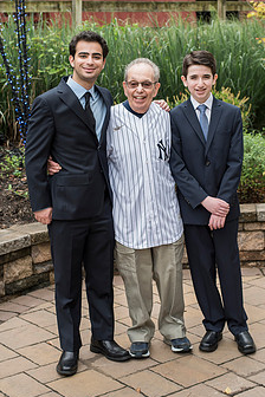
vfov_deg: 30.0
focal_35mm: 67
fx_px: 740
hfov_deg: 20.3
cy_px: 156
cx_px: 140
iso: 400
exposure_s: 1/640
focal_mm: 50
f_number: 4
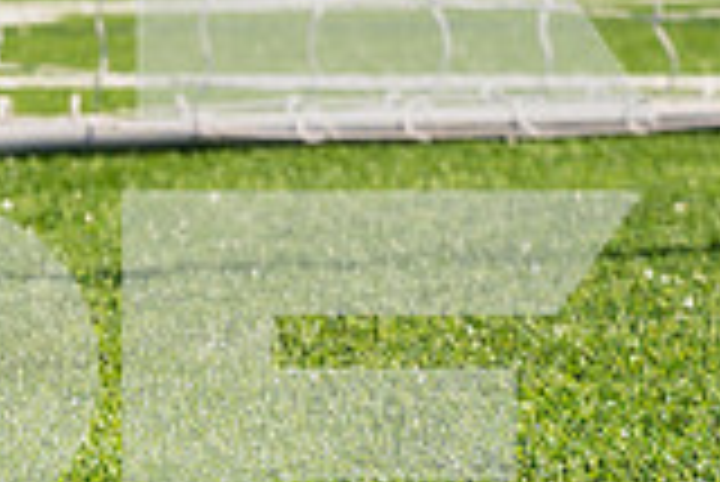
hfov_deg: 8.3
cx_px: -490
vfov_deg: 5.7
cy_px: -115
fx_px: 4784
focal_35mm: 239
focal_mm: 66
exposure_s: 1/250
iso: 100
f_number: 8
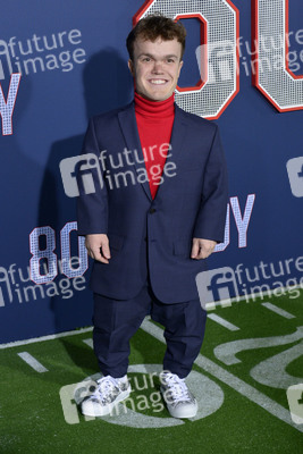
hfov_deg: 19.5
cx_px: 152
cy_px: 227
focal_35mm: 70
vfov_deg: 28.8
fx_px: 883
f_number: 6.3
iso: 2000
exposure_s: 1/320
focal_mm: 70
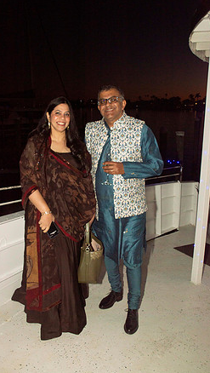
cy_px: 186
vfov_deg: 66.0
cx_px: 90
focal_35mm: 29
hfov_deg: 40.2
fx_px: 287
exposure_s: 1/60
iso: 400
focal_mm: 18
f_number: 8
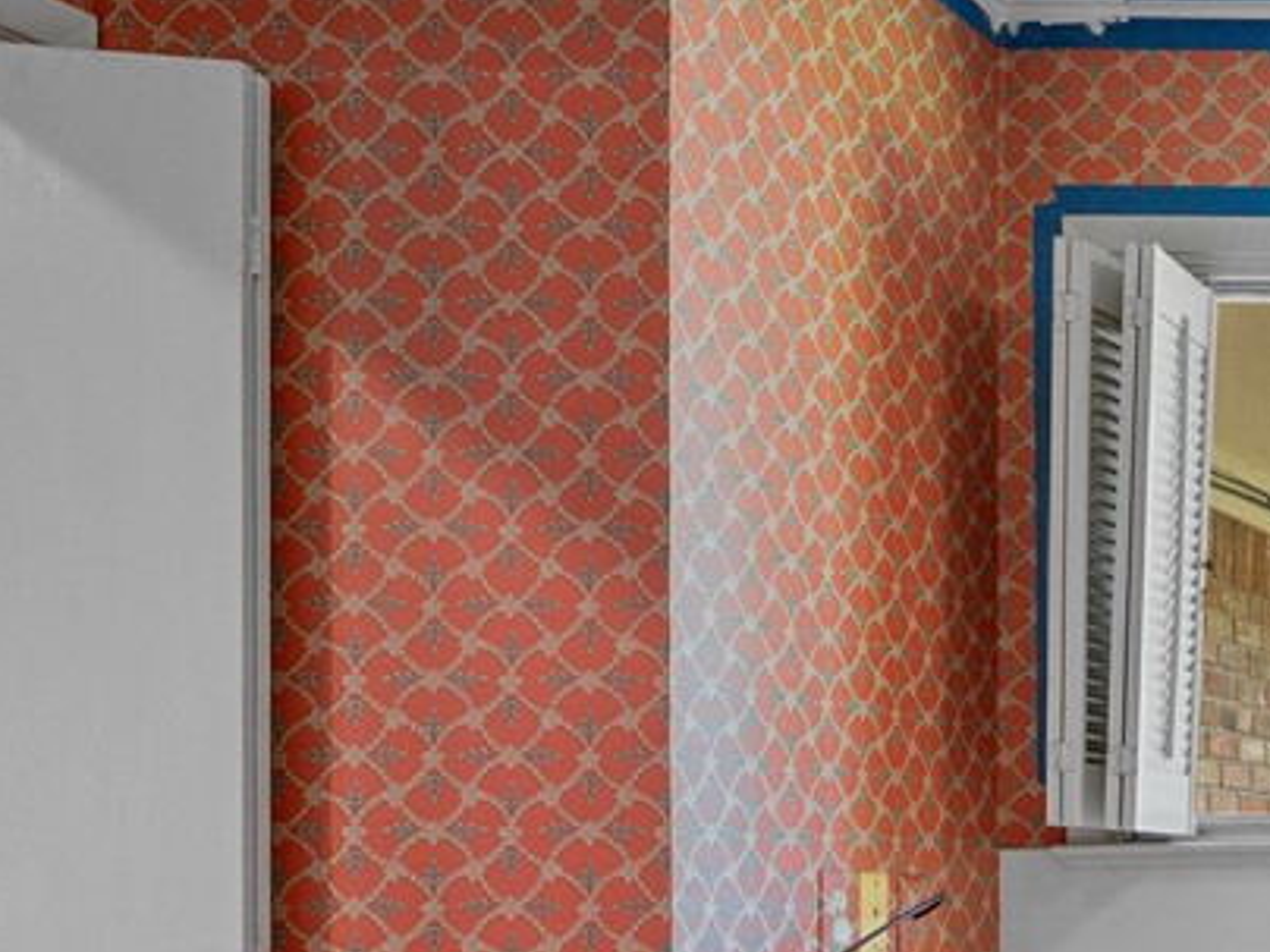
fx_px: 2275
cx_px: 2090
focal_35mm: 62
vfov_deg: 22.9
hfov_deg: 22.7
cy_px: 889
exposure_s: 2
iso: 320
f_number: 9
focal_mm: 12
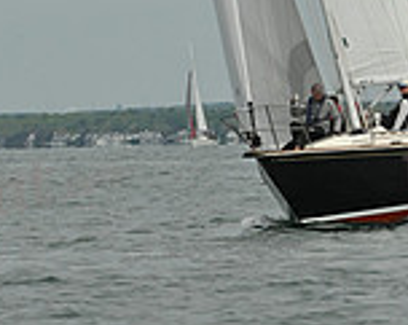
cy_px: -236
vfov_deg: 2.1
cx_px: 264
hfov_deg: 2.7
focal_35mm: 717
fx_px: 8641
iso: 320
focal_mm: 200
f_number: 14
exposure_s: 1/800
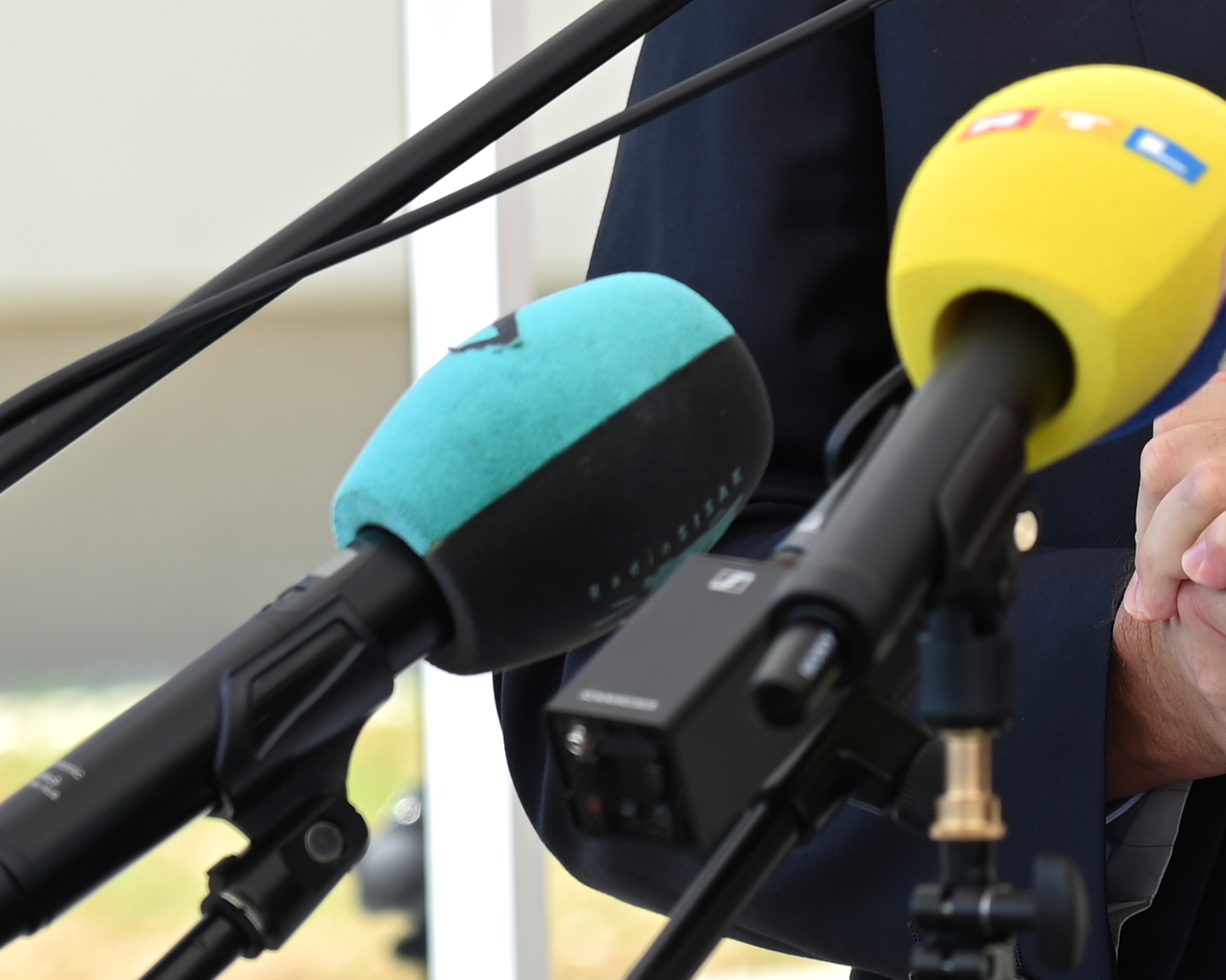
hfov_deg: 4.9
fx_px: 14187
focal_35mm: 391
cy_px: -591
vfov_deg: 3.9
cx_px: 1475
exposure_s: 1/160
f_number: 4
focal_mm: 100
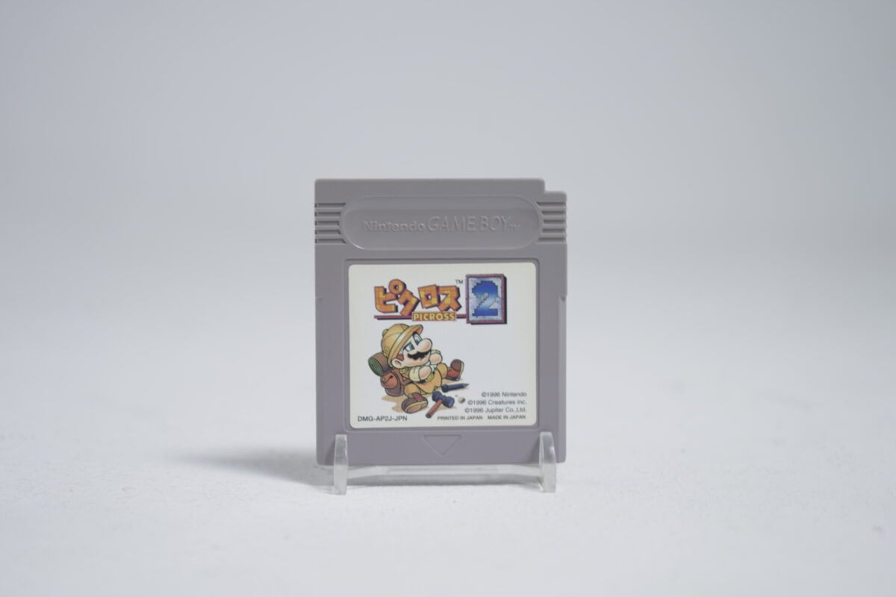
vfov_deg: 19.5
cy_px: 298
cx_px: 448
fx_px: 1742
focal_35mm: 70
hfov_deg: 28.8
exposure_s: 1/6
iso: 100
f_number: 5.6
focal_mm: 70
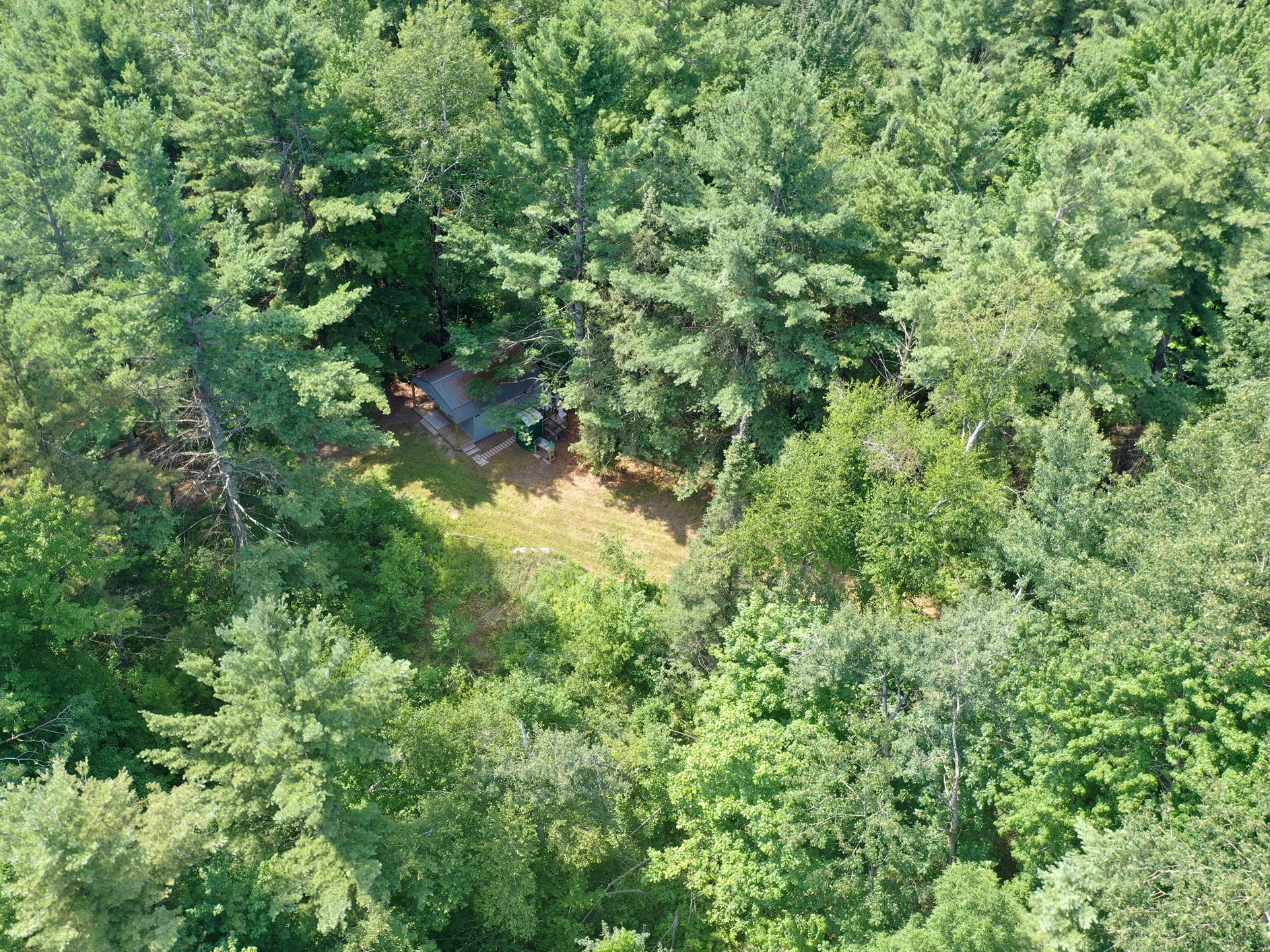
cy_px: 481
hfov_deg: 58.1
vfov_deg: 45.5
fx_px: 1137
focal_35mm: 31
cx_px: 542
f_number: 4.5
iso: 100
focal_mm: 10.26
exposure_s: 1/120
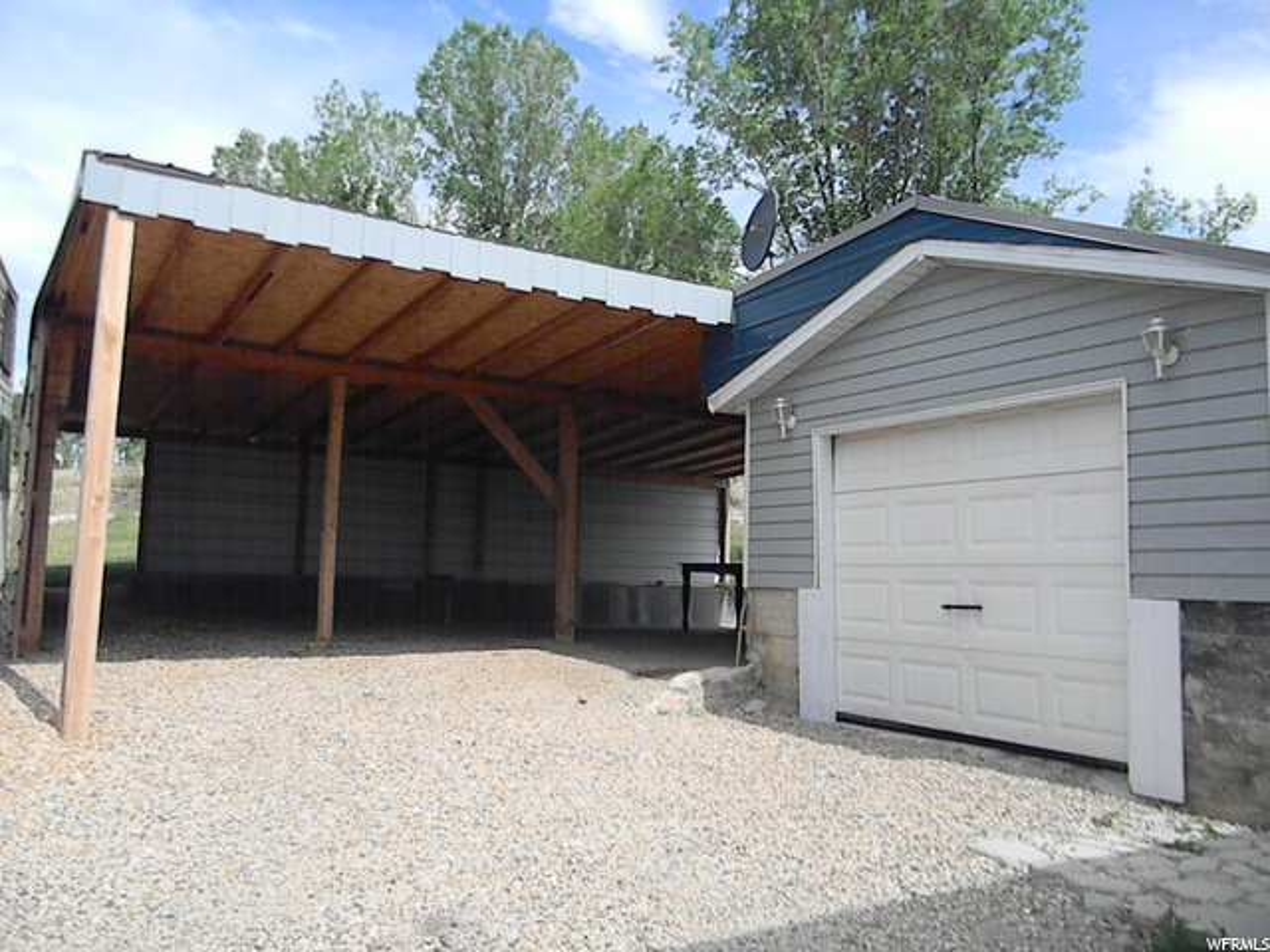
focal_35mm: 27
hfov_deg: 65.3
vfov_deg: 51.4
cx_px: 635
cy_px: 476
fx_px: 991
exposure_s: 1/839
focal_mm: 5
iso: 640
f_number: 7
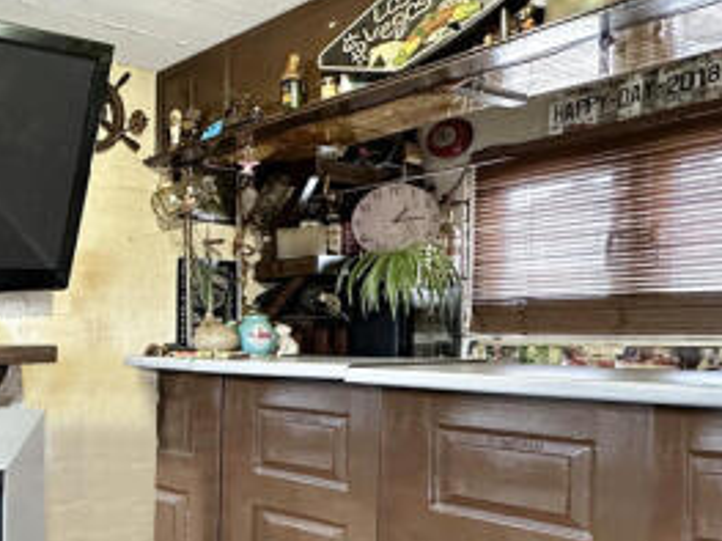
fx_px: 646
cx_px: -34
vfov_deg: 42.6
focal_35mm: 31
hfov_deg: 46.4
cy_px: 460
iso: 640
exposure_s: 1/60
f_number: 2.2
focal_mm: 2.22
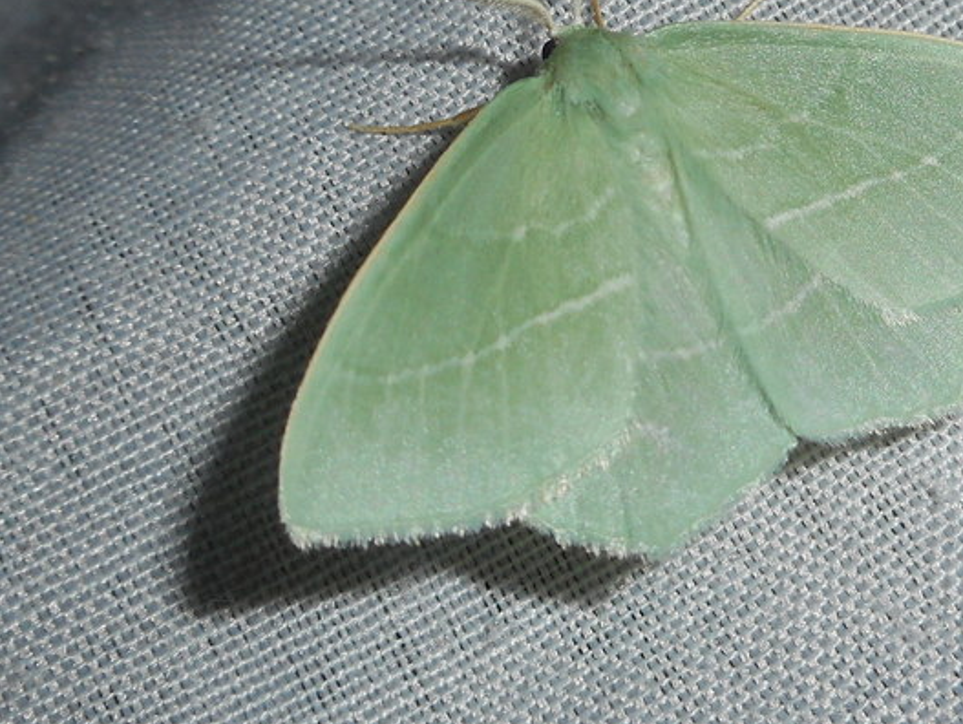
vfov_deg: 26.3
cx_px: 661
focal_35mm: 55
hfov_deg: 34.5
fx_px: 1531
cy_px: 196
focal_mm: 6
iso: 80
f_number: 11.9
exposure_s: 1/30
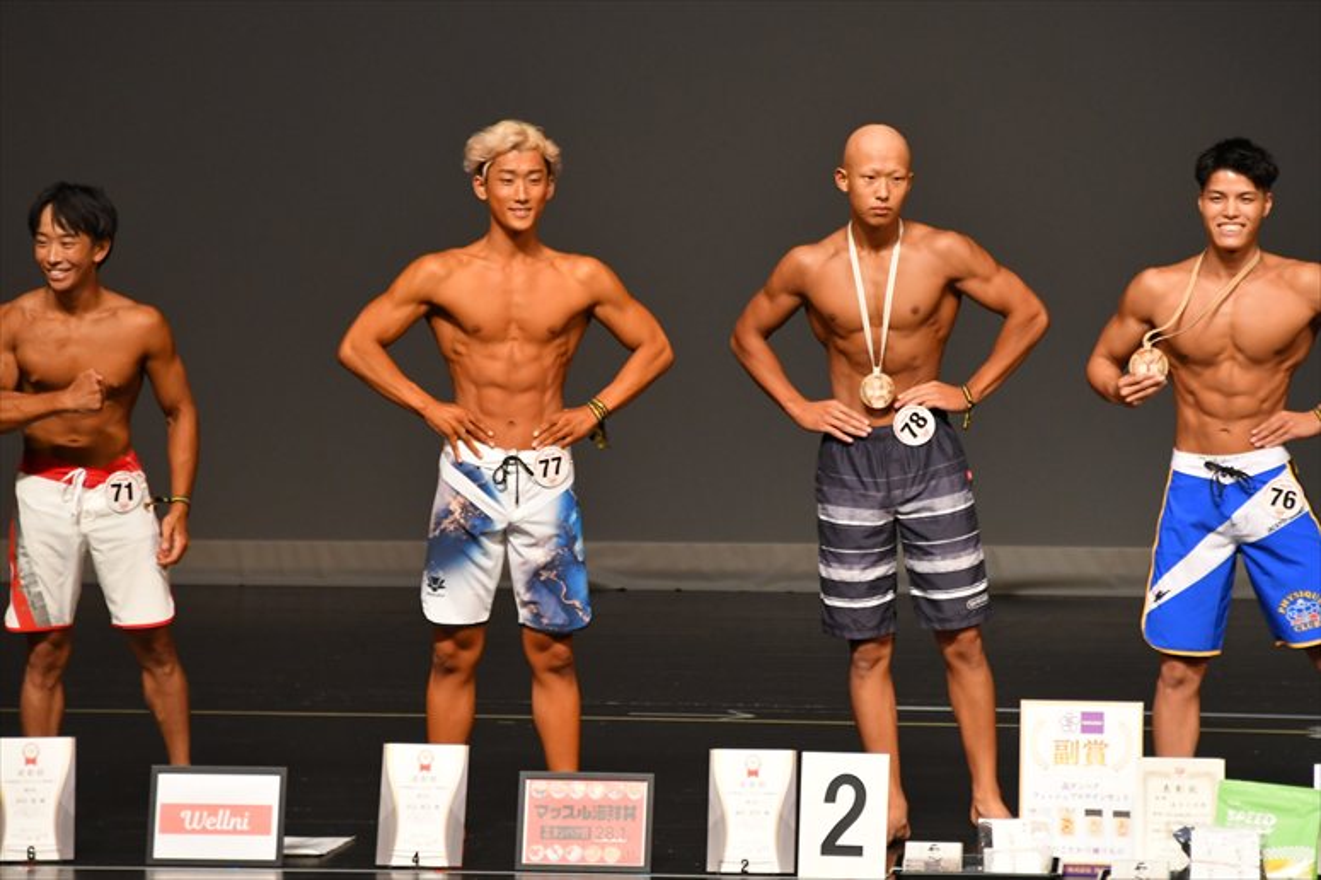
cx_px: 660
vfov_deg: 4.4
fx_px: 11553
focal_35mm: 315
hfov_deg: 6.5
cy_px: 440
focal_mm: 210
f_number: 5.6
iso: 2000
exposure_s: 1/400
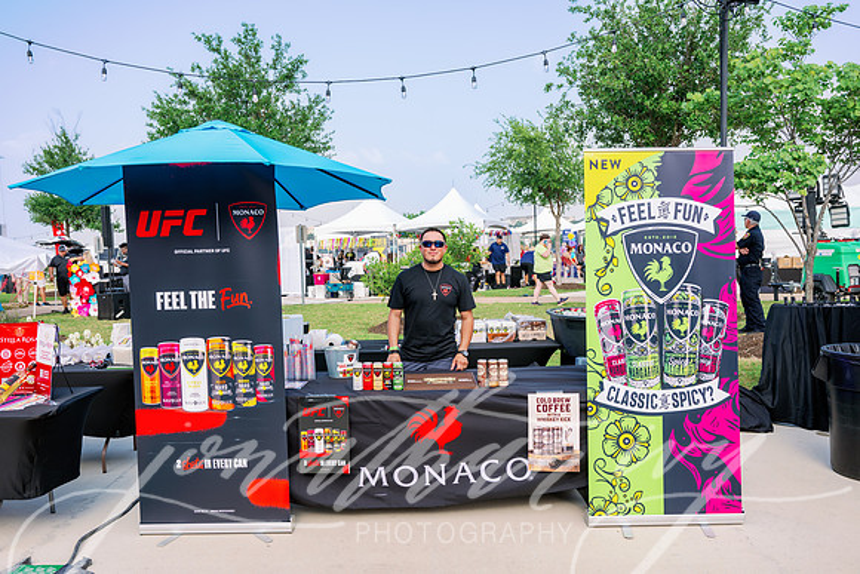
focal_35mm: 29
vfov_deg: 45.0
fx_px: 693
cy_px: 287
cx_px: 430
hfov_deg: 63.6
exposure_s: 1/320
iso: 100
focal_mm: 29
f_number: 4.5
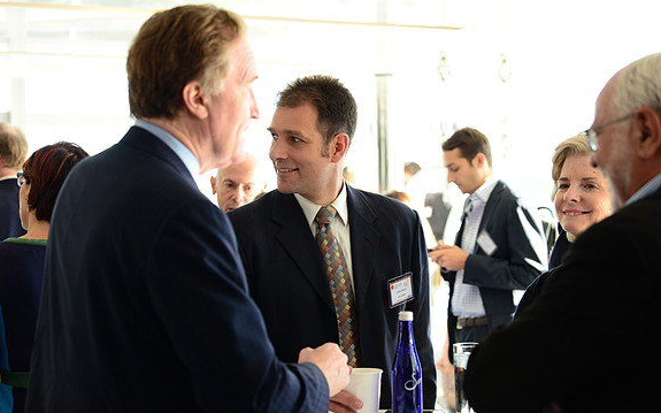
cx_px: 330
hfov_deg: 28.6
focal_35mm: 72
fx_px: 1297
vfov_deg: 18.1
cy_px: 218
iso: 1600
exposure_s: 1/500
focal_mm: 70
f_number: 4
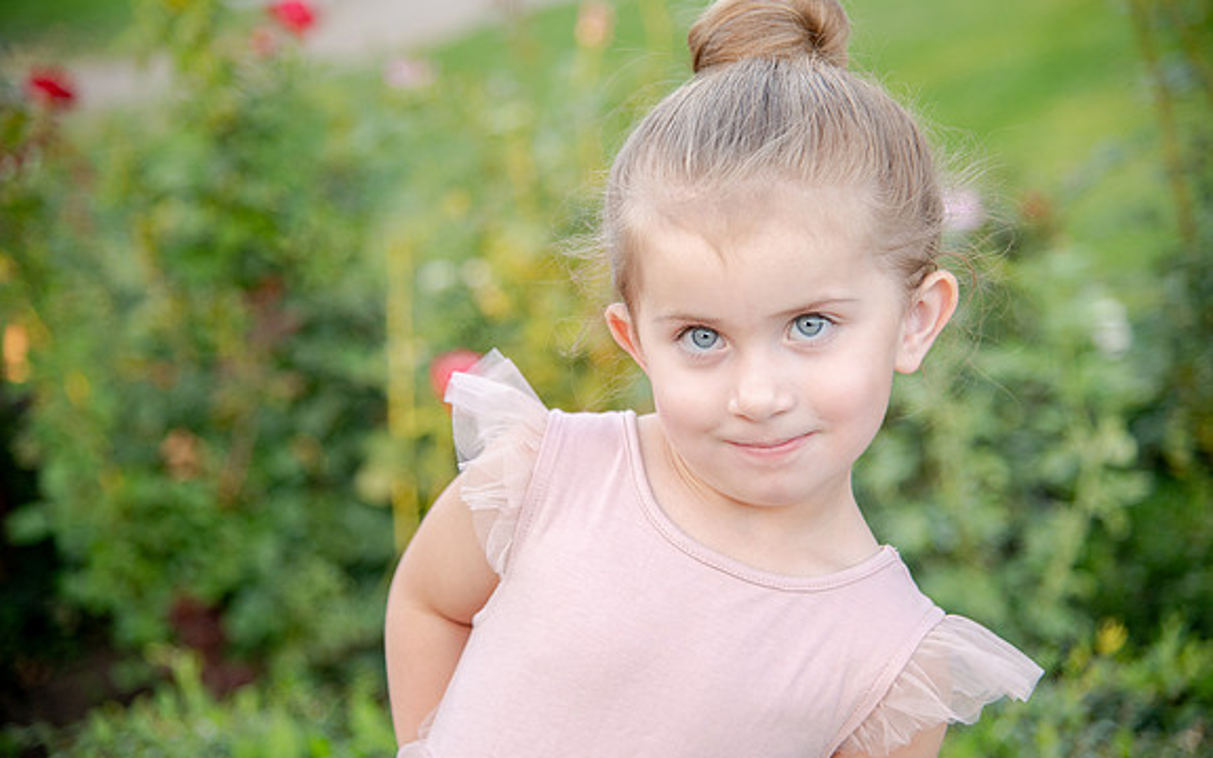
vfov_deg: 16.3
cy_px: 387
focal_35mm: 80
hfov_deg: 25.8
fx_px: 2645
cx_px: 606
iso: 640
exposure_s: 1/250
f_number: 4
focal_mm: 78
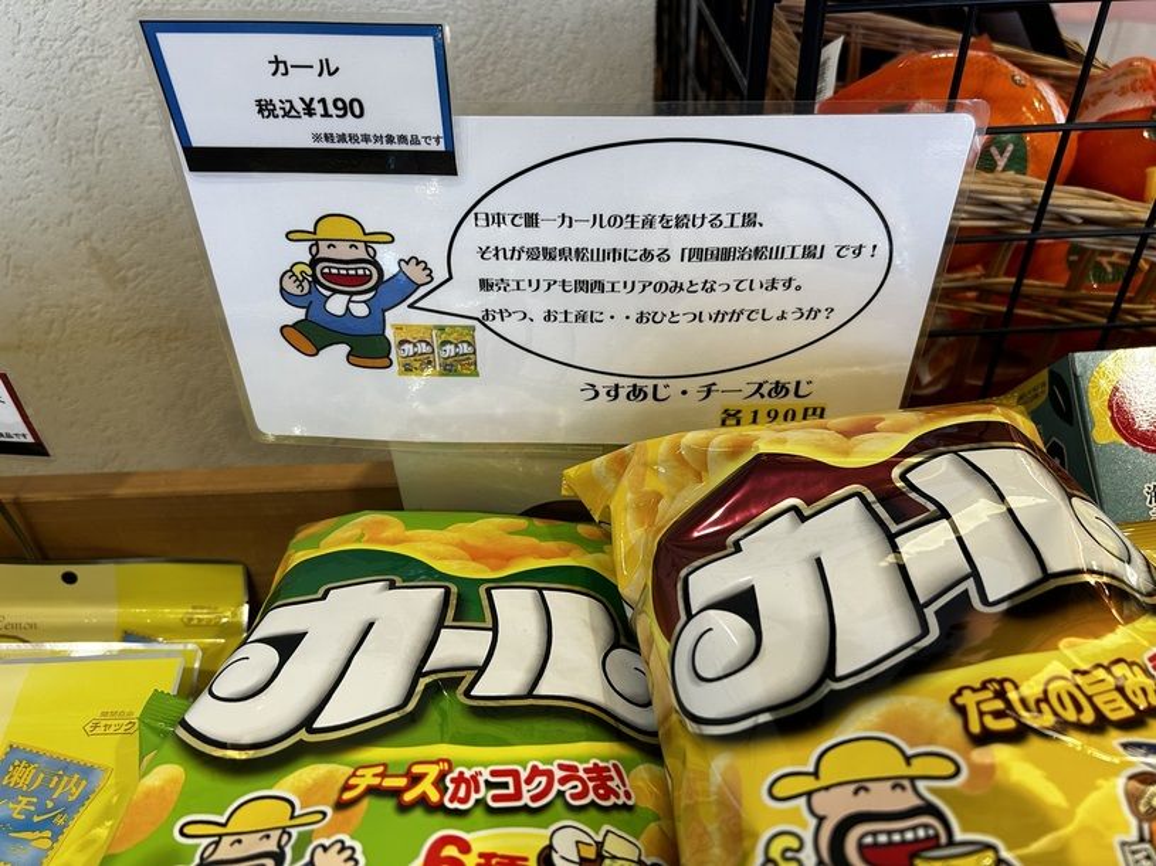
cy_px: 433
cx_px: 578
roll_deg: +3.3
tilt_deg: -40.3
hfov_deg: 67.3
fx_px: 868
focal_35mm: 26
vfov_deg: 53.1
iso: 100
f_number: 1.5
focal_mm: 5.7
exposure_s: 1/120
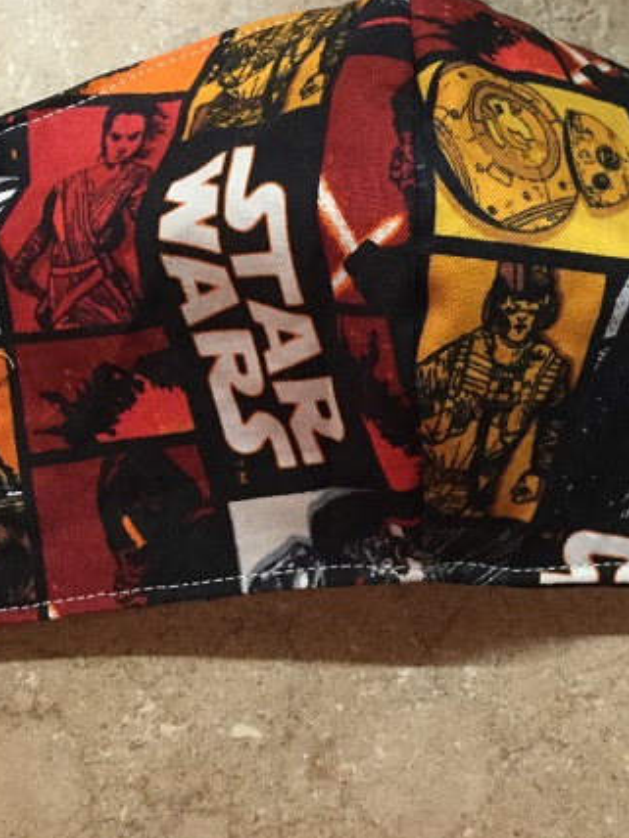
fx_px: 1405
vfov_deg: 32.9
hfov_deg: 25.0
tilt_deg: -84.8
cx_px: 445
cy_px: 264
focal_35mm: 58
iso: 160
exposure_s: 1/30
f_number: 2.4
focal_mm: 3.3
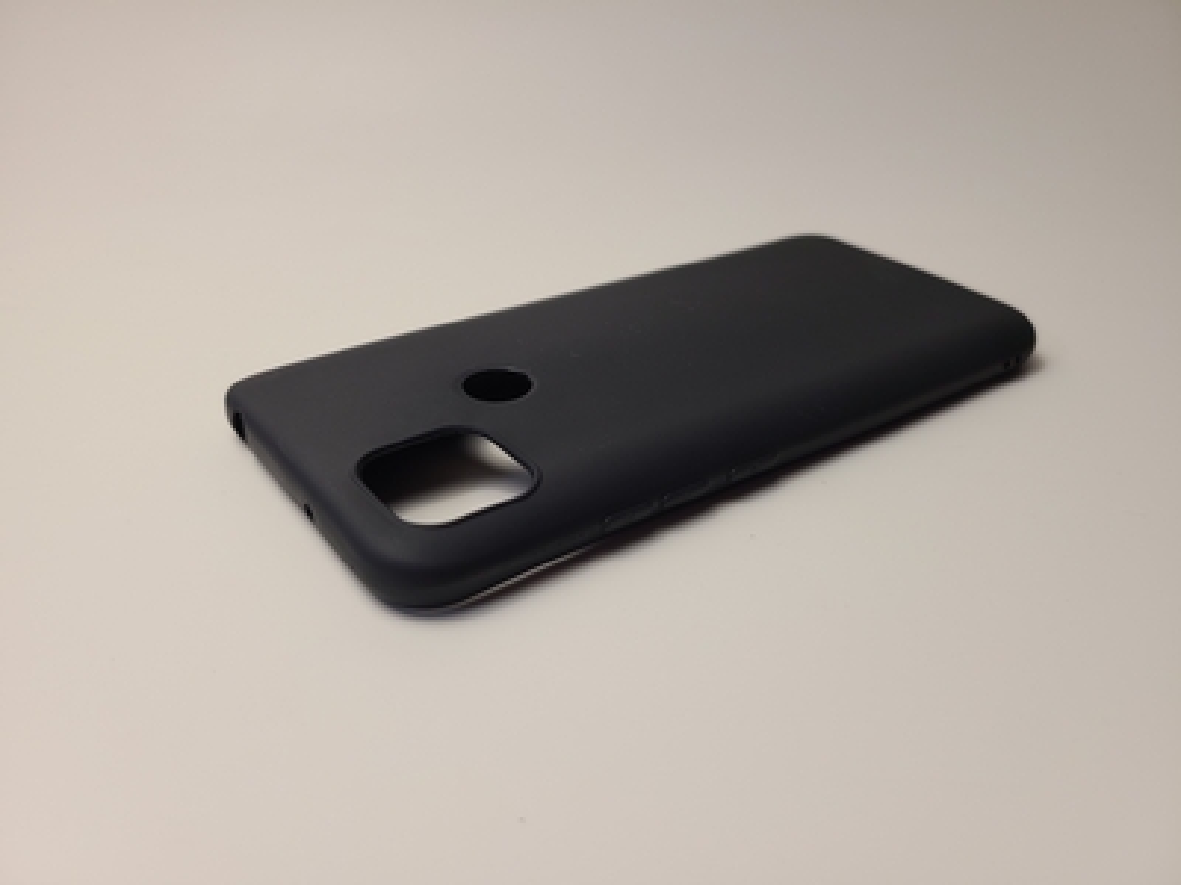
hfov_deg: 67.3
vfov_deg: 53.1
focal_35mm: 26
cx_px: 590
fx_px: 887
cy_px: 442
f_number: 1.8
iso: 40
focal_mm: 5.4
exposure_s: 1/100
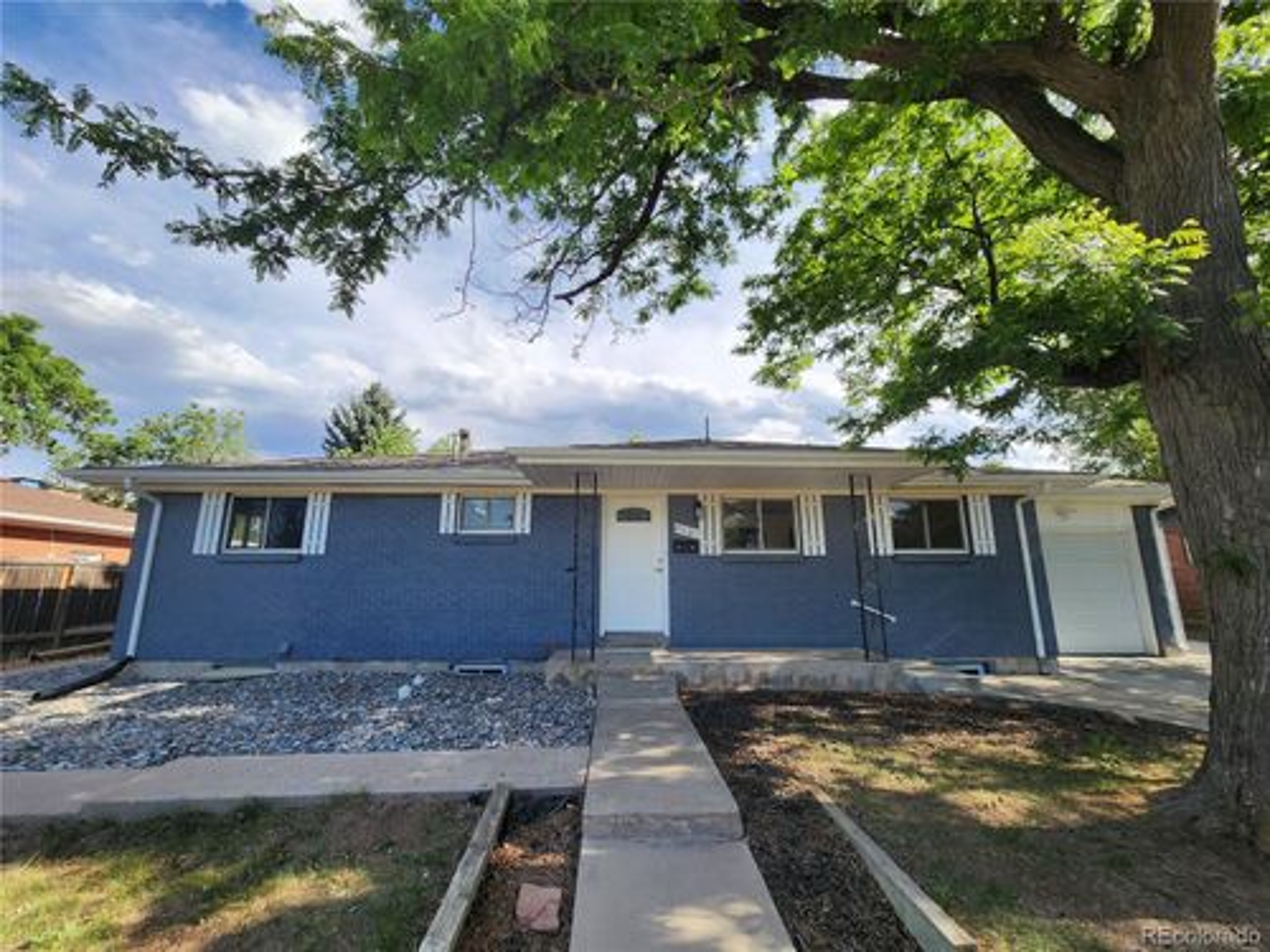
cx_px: 635
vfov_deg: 89.9
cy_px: 476
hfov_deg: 106.2
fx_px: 477
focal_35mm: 13
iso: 50
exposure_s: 1/904
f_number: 2.2
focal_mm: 2.2
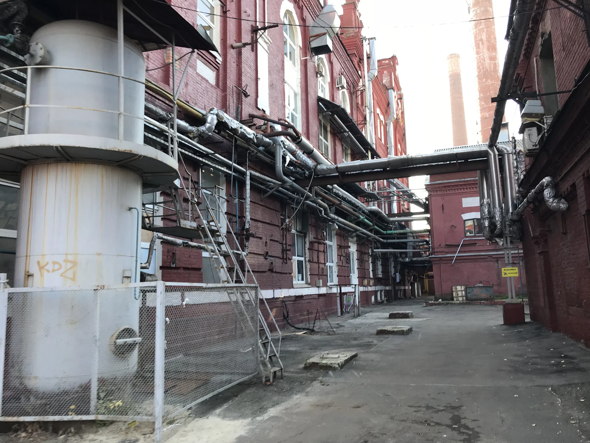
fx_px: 477
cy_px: 222
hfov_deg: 63.4
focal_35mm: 28
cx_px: 295
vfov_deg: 49.7
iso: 20
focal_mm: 3.99
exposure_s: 1/131
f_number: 1.8
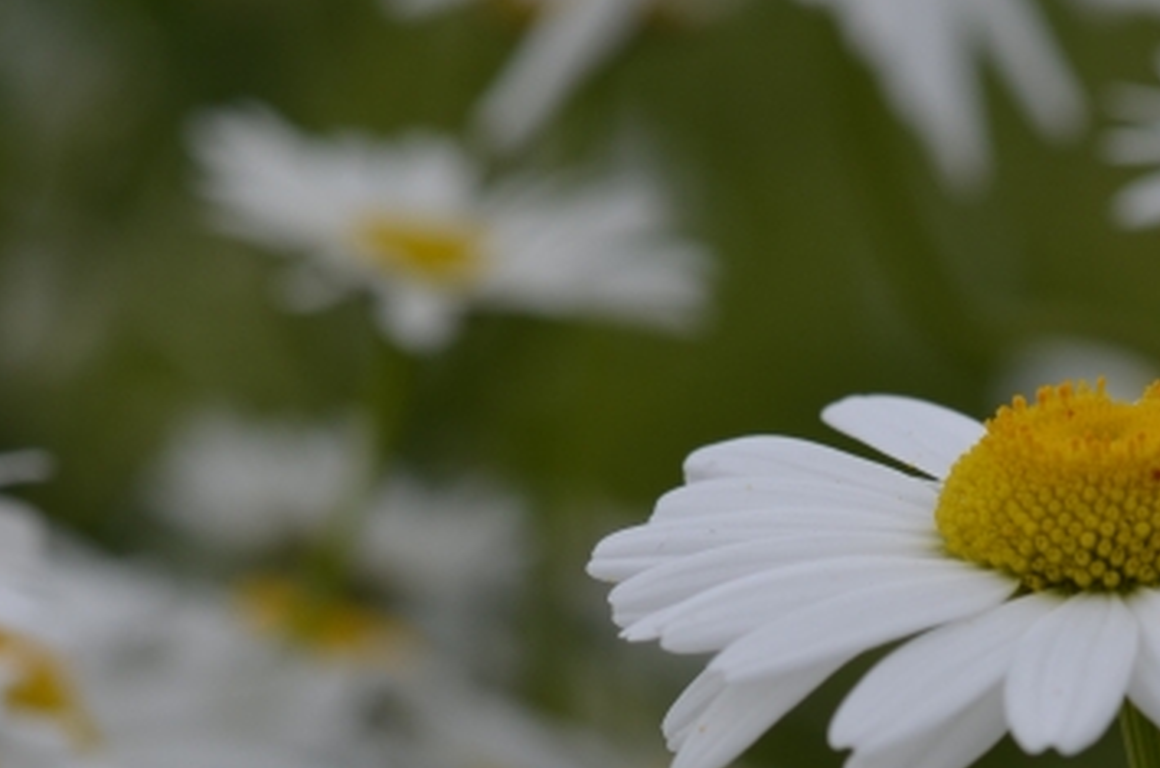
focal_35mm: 287
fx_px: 9231
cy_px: 748
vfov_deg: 4.8
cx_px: 1124
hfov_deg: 7.2
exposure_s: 1/500
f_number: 7.1
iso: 200
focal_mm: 85
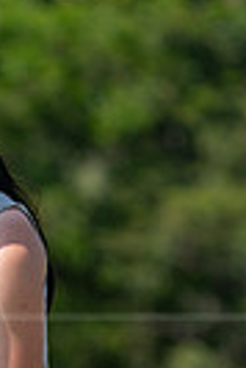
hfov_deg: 1.2
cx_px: -66
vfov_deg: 1.8
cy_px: 451
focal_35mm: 1134
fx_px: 11592
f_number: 6.3
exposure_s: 1/4000
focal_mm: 335
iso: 1000
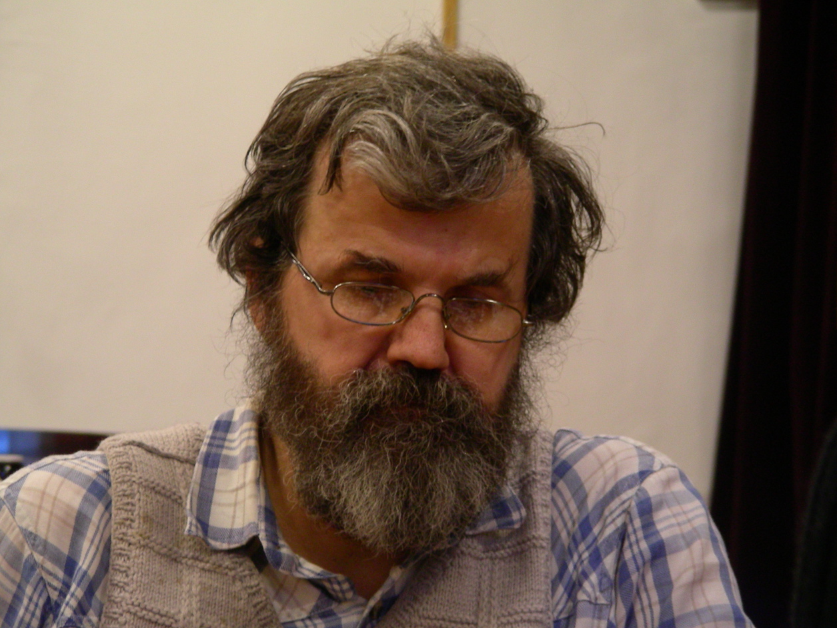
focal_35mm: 151
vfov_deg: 9.8
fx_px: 3651
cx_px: 426
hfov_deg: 13.1
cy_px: 317
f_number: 3.5
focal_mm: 24.7
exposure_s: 1/7.7
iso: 200
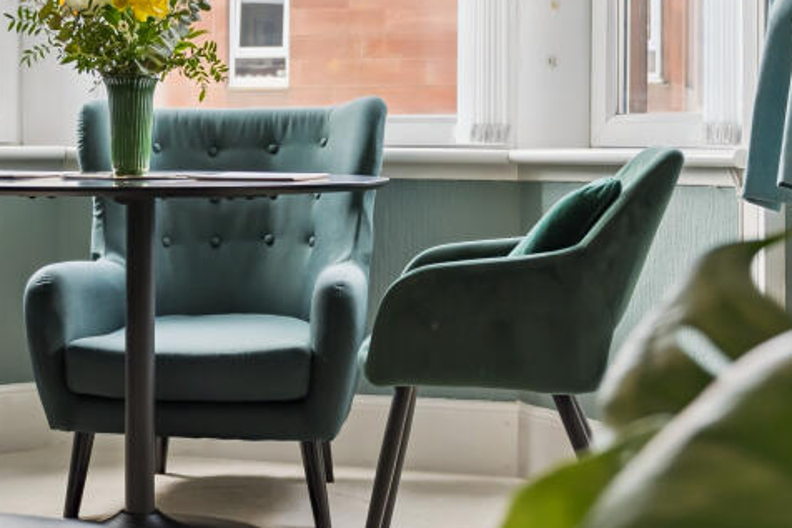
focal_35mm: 71
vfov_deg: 19.1
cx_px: 230
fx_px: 1561
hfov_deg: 28.2
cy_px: 161
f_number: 2.8
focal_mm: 22.2
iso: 320
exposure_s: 1/200
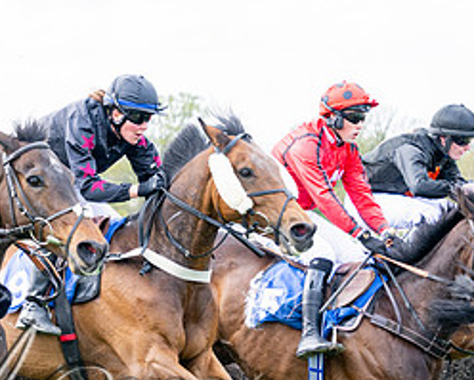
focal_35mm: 195
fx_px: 2739
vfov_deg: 7.9
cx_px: -65
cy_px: 238
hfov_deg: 9.8
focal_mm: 70
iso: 400
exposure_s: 1/1000
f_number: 4
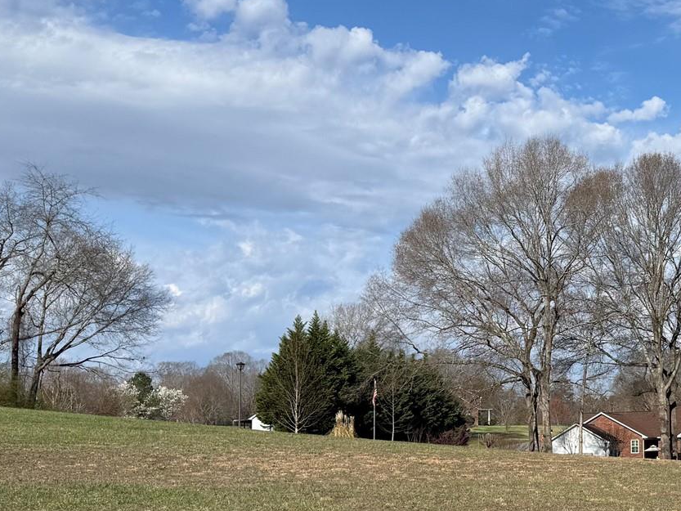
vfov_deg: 24.7
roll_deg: +1.3
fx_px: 1161
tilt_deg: +7.4
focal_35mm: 59
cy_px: 336
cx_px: 740
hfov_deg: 29.6
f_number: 1.78
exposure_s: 1/6173
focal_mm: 6.76
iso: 80
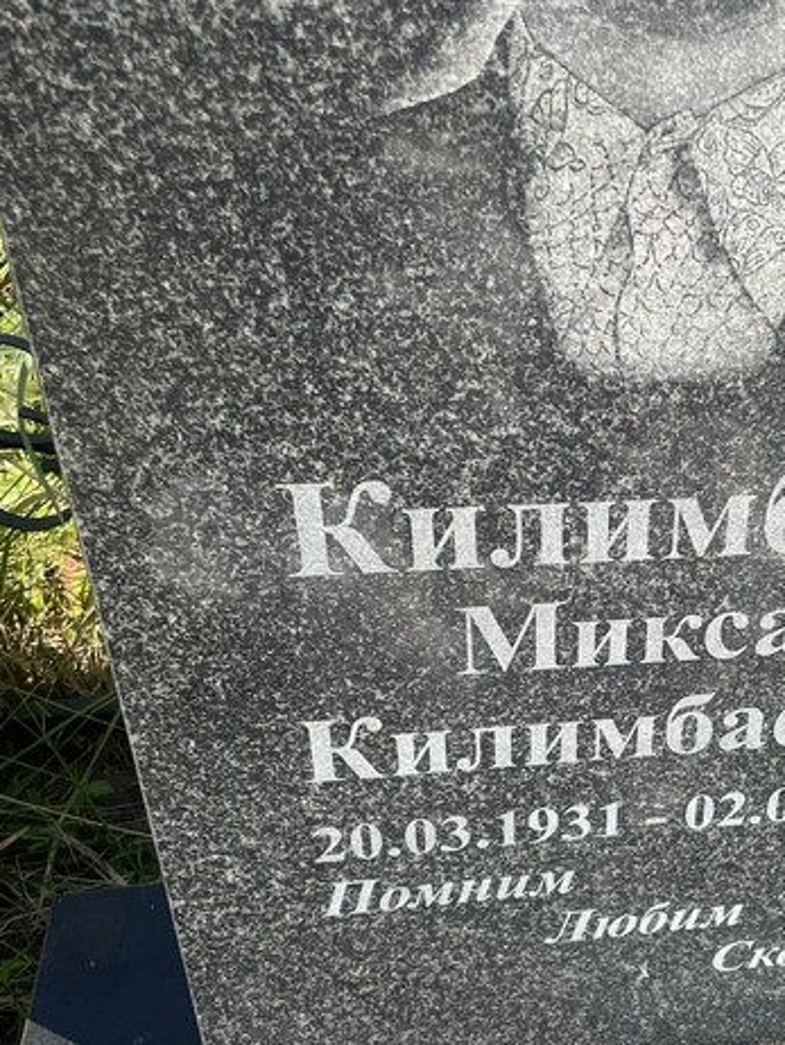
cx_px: 672
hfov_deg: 31.1
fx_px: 1359
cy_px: 676
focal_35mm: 45
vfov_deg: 41.6
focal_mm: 4.2
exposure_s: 1/1416
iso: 32
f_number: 1.6
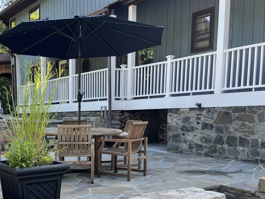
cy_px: 168
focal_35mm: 46
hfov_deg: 39.6
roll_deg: +0.5
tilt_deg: -8.9
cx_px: 54
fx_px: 352
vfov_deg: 30.5
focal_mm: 5.1
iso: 32
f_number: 1.6
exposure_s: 1/350
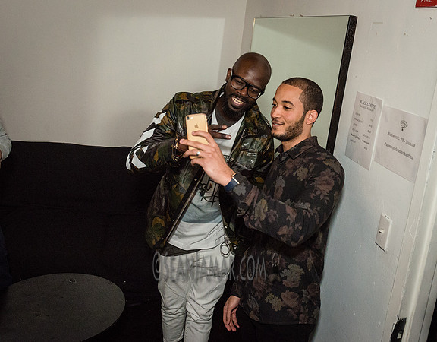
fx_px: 445
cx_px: 301
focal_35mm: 35
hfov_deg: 51.0
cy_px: 133
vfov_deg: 41.7
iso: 4000
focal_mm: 24
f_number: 4
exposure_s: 1/640
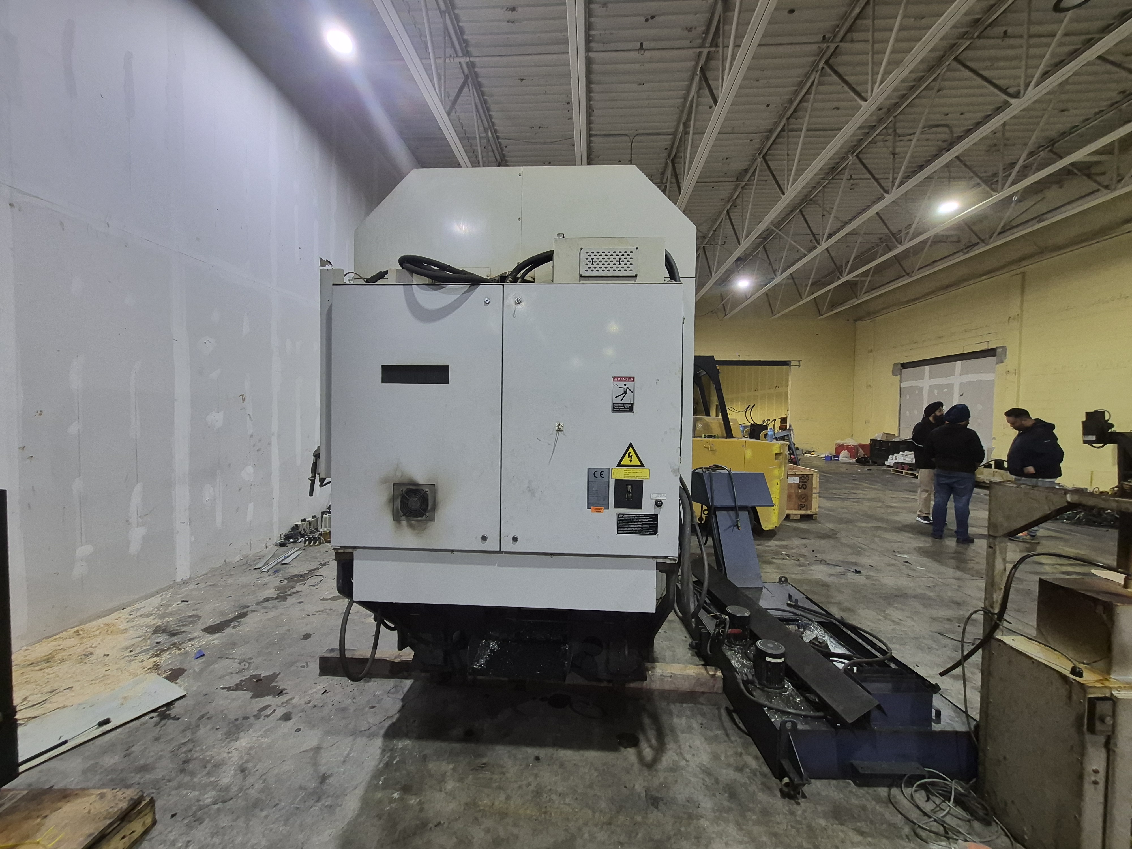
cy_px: 424
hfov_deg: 106.2
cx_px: 566
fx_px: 425
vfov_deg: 89.9
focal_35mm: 13
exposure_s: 1/60
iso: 160
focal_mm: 1.74
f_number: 2.2
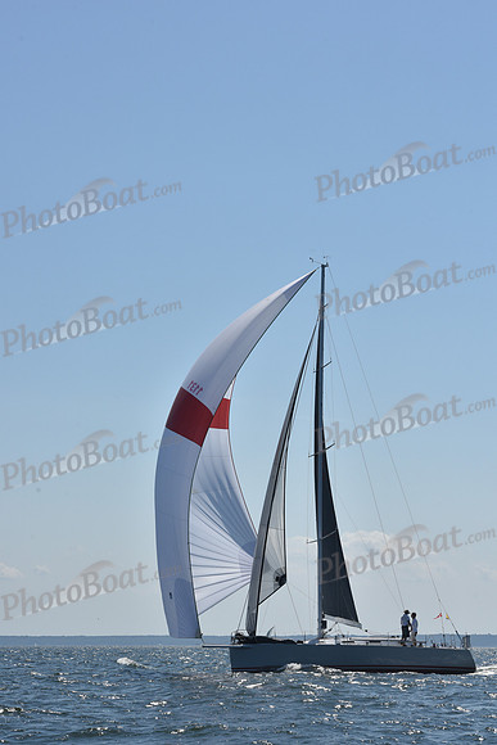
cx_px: 248
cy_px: 372
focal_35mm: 95
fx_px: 1966
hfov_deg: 14.4
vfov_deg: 21.5
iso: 320
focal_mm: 95
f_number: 11
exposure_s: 1/1250
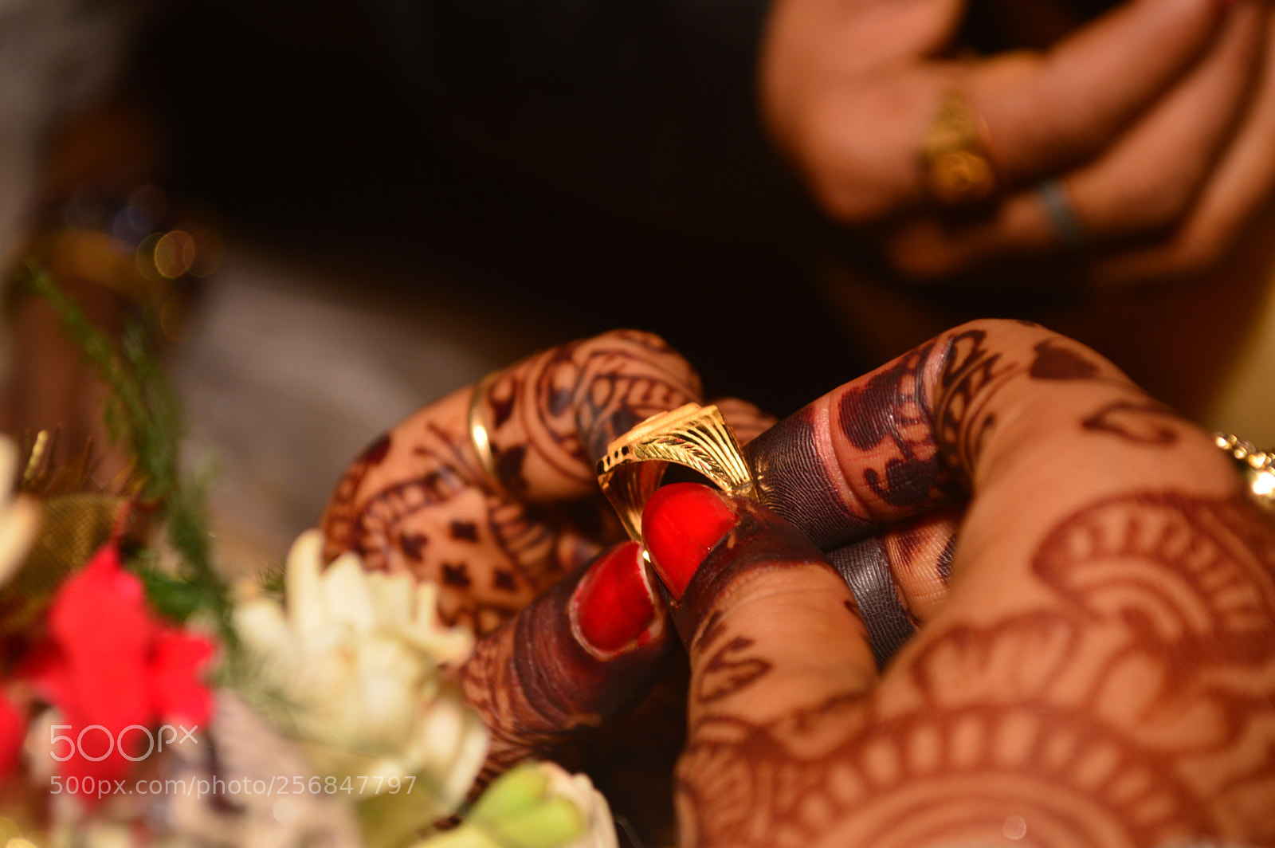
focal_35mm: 82
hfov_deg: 24.6
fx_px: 2919
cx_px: 638
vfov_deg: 16.5
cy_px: 424
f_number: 5.6
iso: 200
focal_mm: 55
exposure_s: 1/125
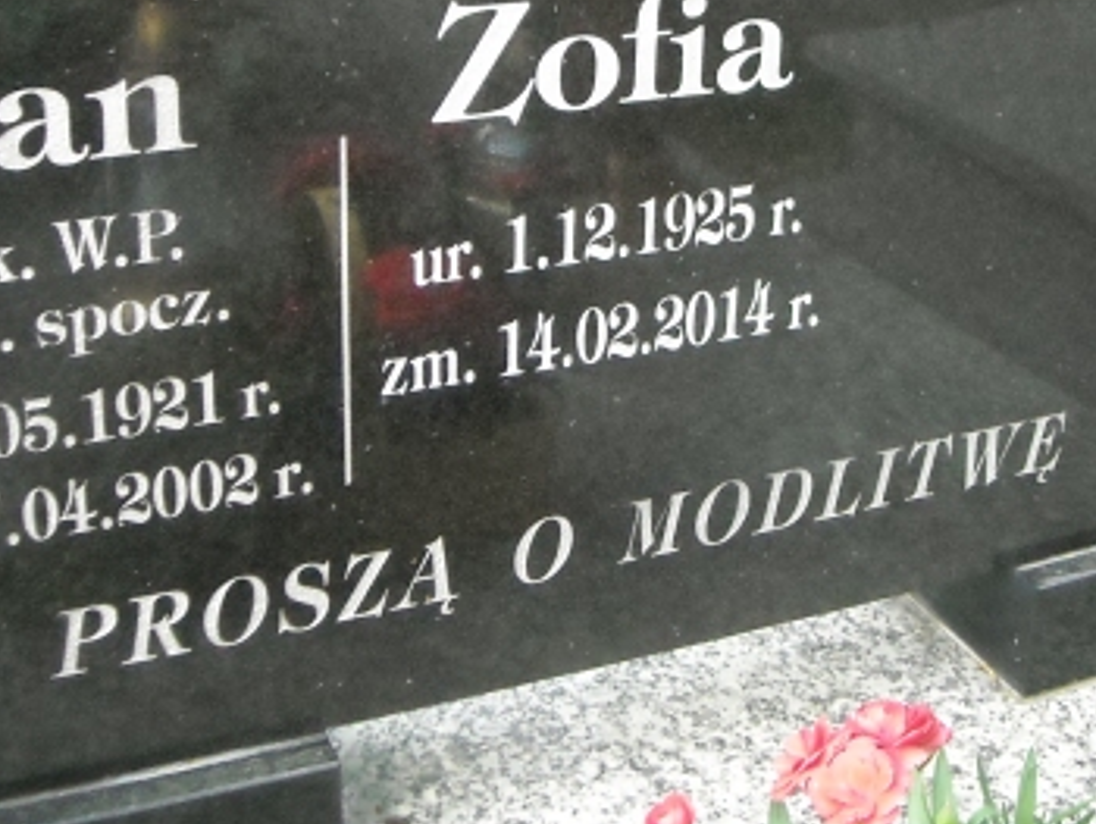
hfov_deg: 30.2
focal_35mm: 64
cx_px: 607
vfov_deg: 22.5
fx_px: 2028
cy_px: 113
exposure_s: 1/250
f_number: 2.8
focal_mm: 5.7
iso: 616
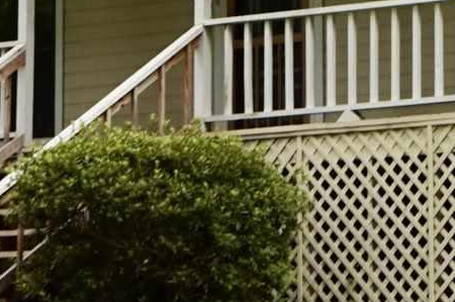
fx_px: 2588
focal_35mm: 205
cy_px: 6
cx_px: 836
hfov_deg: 9.5
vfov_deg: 6.7
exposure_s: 1/80
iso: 100
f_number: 9
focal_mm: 20
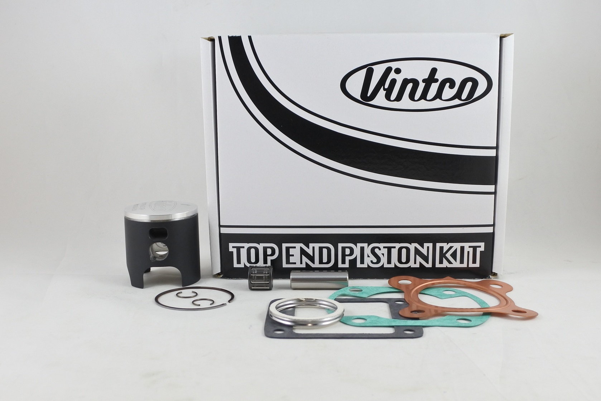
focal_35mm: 32
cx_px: 300
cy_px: 200
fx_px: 534
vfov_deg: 41.1
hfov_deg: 58.7
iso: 400
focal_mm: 12.1
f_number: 3.8
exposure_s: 1/160
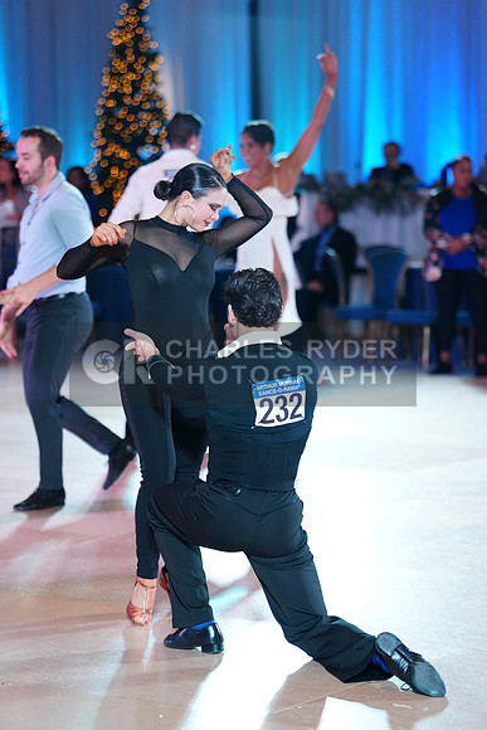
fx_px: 2312
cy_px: 365
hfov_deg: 12.0
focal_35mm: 114
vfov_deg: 17.9
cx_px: 244
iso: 1600
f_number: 2.8
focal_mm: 114
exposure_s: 1/500
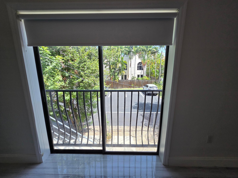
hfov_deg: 106.2
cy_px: 89
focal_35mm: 13
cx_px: 119
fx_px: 89
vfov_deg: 89.9
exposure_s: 1/389
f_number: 2.2
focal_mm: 2.2
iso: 50
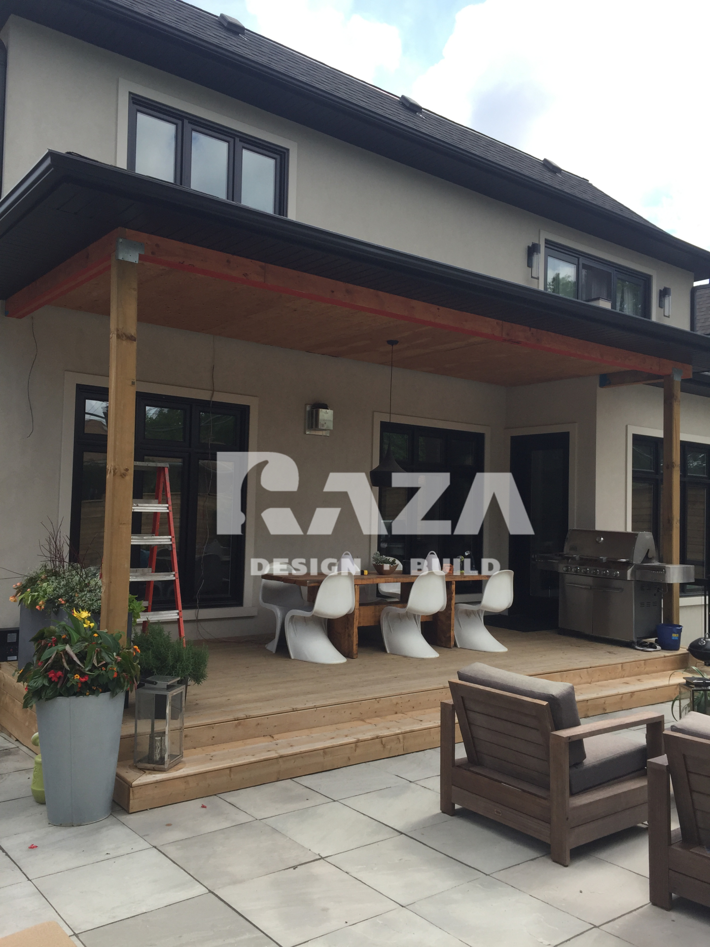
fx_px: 793
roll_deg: -1.6
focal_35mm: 29
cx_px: 355
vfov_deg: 61.7
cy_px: 474
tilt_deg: +2.9
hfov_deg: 48.2
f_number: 2.2
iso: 32
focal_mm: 4.15
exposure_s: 1/964
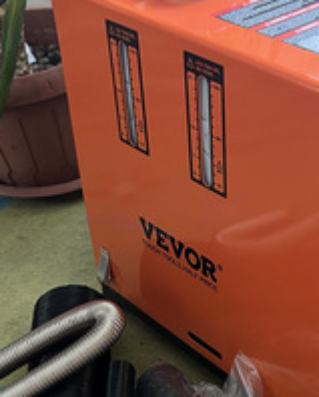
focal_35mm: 64
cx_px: 212
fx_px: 754
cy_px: 359
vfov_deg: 28.4
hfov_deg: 23.8
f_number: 1.5
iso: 320
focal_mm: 5.7
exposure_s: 1/60
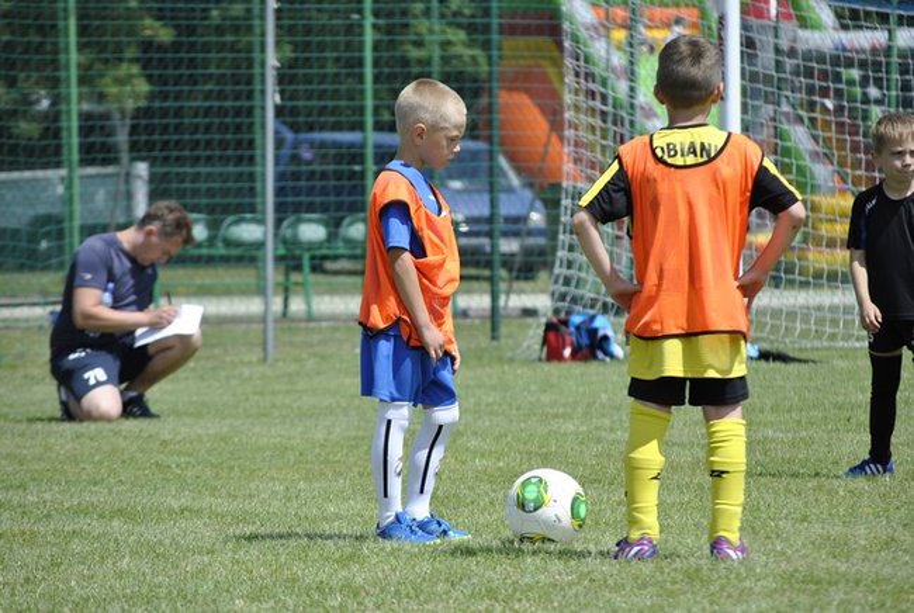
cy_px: 306
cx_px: 457
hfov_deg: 9.4
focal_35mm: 218
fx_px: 5532
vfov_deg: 6.3
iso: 200
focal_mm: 145
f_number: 5
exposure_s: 1/1000
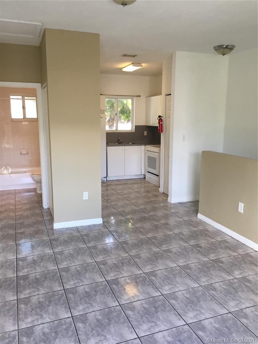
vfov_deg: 61.7
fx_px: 288
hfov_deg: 48.2
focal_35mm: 29
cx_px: 129
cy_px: 172
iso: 40
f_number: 2.2
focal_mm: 4.15
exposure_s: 1/30
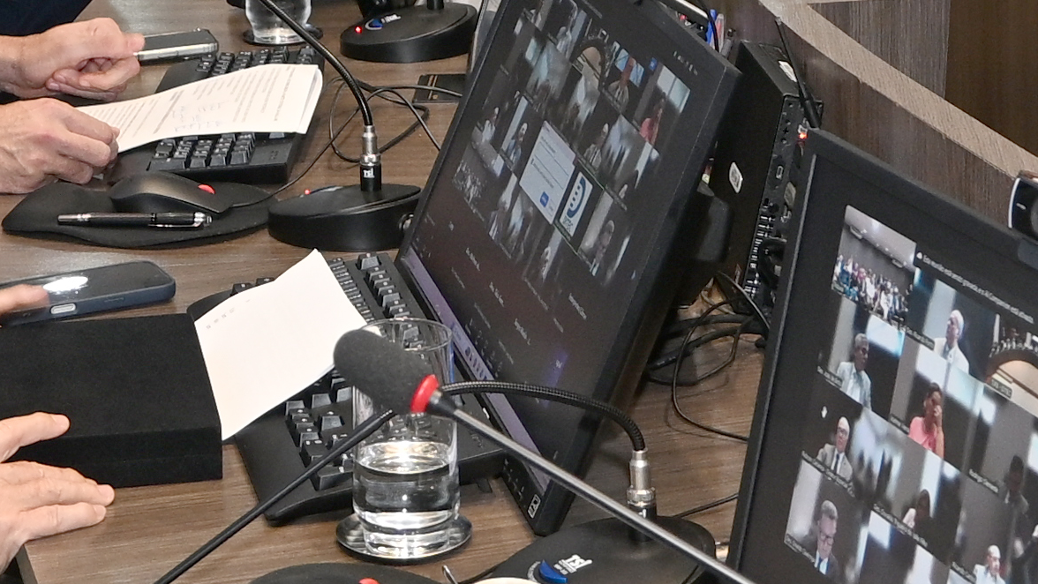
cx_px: 390
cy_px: -543
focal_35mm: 119
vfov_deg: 9.6
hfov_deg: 18.0
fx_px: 3276
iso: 400
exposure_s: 1/40
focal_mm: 16
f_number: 4
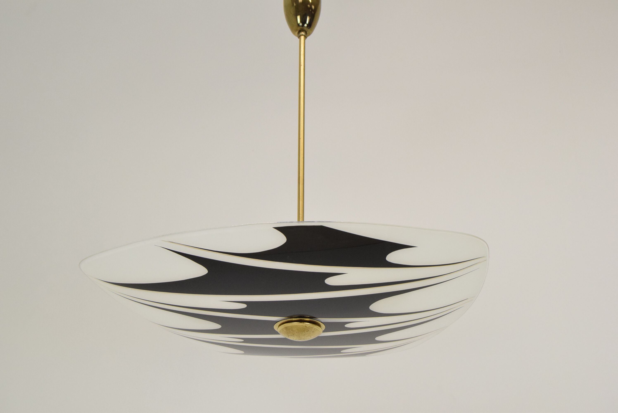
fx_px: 979
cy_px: 206
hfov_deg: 35.0
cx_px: 309
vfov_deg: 23.8
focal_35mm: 57
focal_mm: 38
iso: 1600
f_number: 9
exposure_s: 1/320
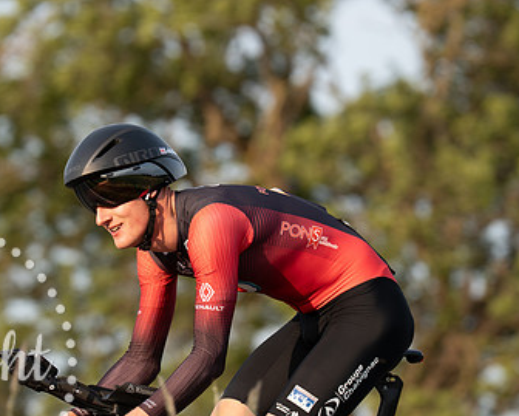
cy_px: 285
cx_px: 171
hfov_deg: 6.0
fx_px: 4978
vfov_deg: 4.8
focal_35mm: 324
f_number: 4
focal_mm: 200
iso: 250
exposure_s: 1/1000
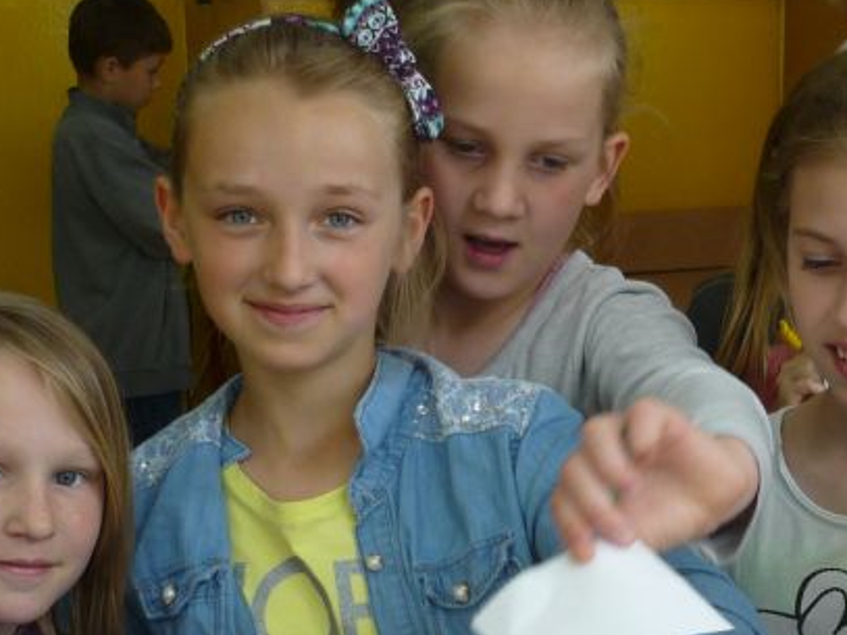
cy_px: 706
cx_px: 635
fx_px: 2030
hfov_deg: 23.3
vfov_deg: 17.2
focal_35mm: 83
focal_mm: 5.5
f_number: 2.8
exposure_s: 1/80
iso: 100
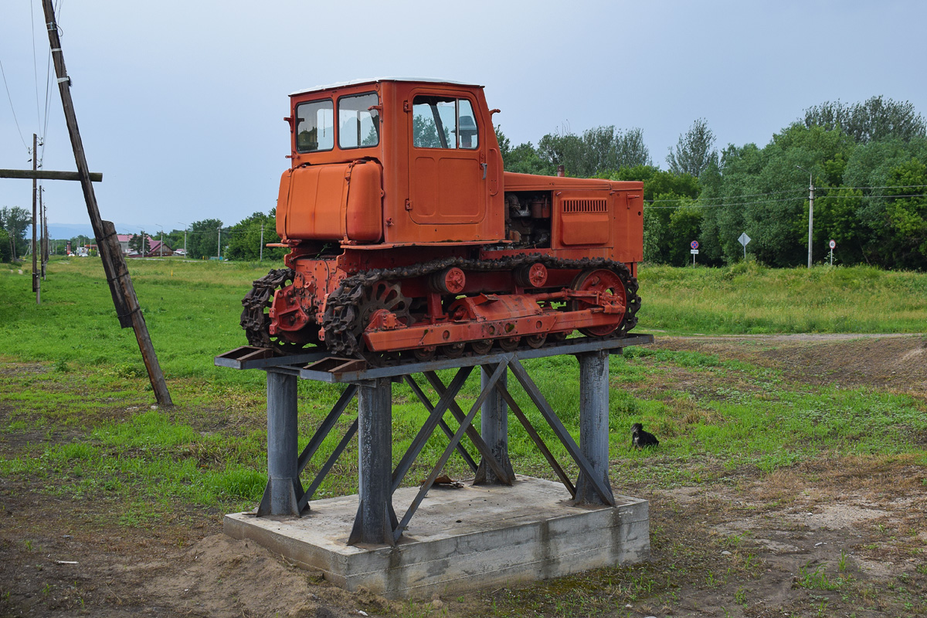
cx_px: 464
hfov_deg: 46.4
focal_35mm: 42
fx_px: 1081
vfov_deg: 31.9
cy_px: 309
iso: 400
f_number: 5.6
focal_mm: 28
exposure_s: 1/500
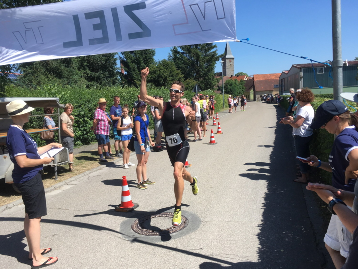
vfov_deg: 48.2
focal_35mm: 29
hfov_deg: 61.6
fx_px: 300
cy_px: 134
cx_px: 179
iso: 25
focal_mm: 4.15
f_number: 2.2
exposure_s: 1/1183
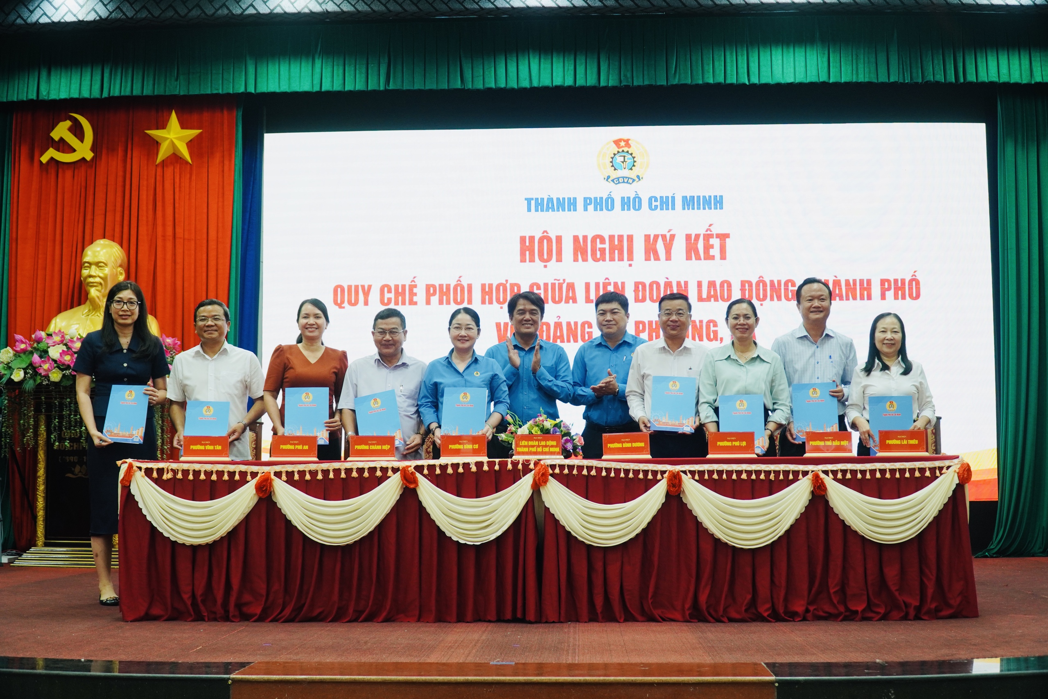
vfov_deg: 31.9
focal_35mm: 42
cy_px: 350
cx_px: 524
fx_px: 1223
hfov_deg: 46.4
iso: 640
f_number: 4
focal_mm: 28
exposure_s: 1/100
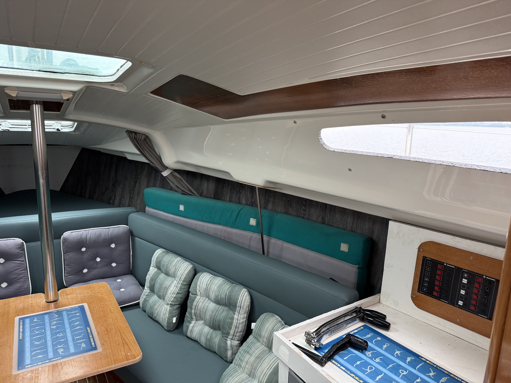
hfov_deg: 71.6
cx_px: 256
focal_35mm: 24
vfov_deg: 56.8
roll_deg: -1.5
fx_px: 354
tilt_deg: -11.4
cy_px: 192
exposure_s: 1/121
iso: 200
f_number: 1.78
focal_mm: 6.76
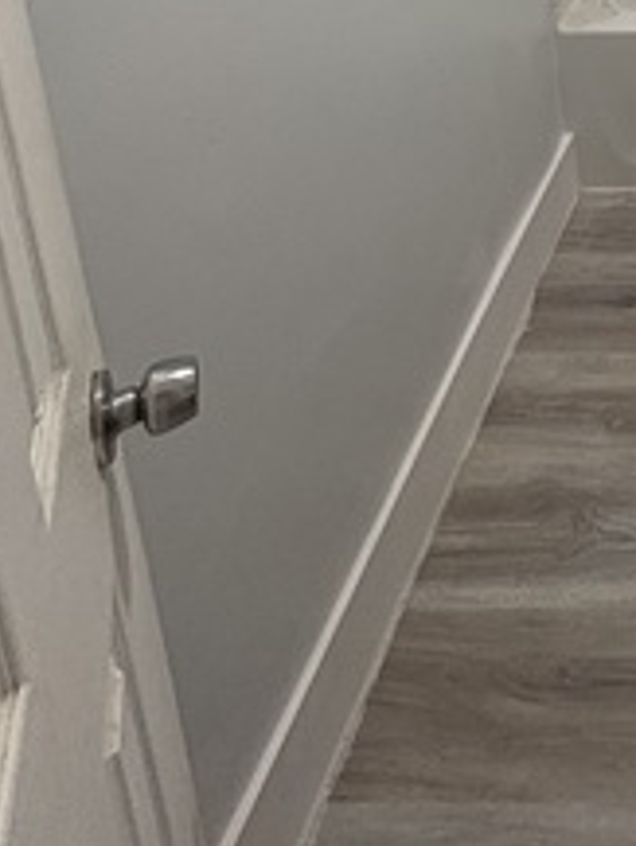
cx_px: 890
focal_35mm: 43
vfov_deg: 31.6
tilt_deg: -10.7
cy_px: -298
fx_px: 1052
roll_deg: +1.6
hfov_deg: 26.7
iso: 200
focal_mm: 2.22
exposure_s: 1/60
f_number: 2.2
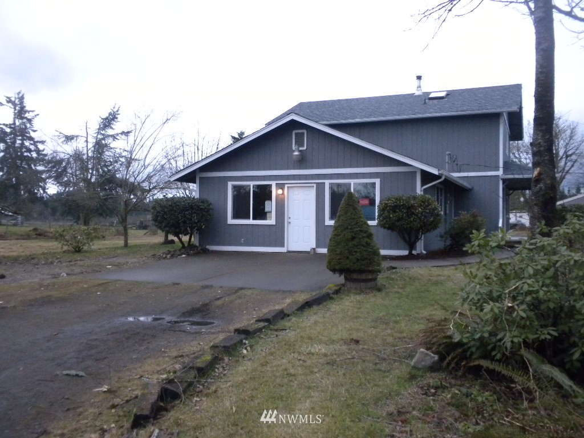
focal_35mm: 37
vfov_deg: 38.7
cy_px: 219
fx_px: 624
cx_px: 292
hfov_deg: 50.1
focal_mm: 6.6
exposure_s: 1/79.7
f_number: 3.5
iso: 400
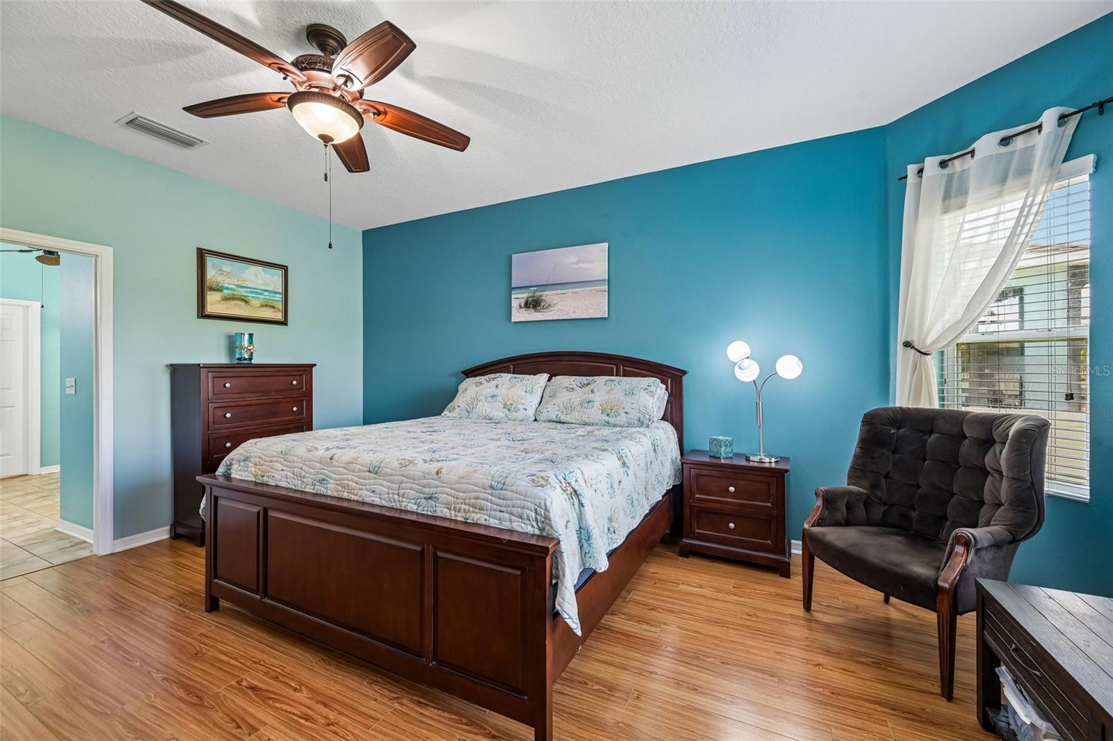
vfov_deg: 81.2
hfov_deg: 104.3
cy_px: 370
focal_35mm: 14
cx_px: 556
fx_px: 433
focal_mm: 14
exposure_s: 1/5
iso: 400
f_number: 8
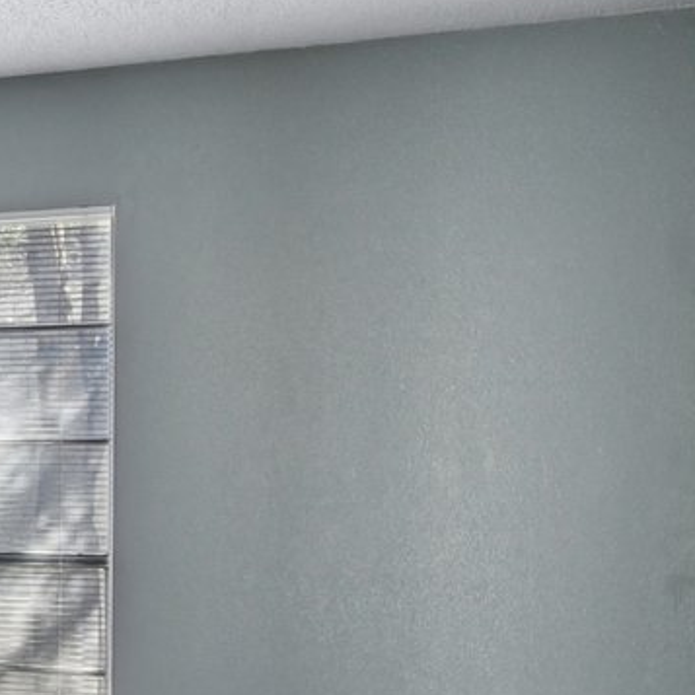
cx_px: -567
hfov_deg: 17.7
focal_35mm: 78
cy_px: 494
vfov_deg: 22.1
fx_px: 1772
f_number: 8
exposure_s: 1/15
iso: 900
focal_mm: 16
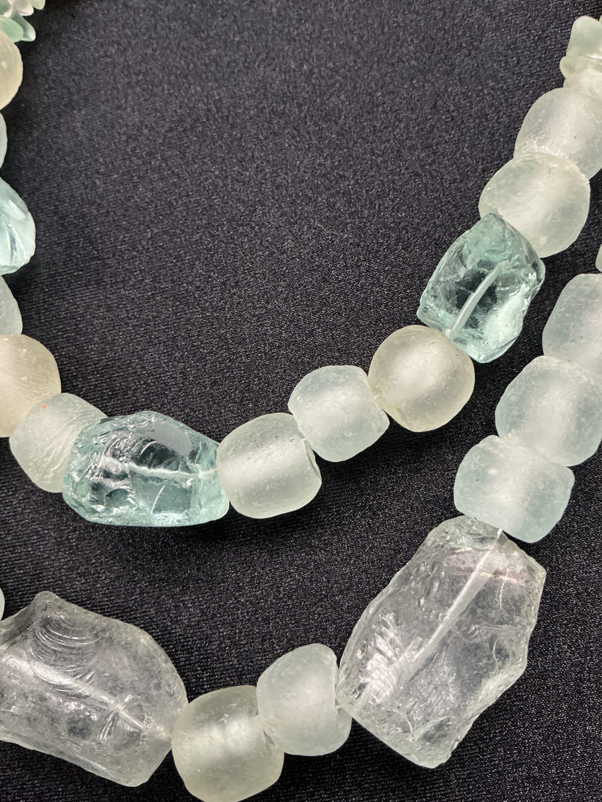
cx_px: 301
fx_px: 649
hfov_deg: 49.7
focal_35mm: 28
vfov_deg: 63.4
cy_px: 401
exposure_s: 1/50
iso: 320
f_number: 1.8
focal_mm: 3
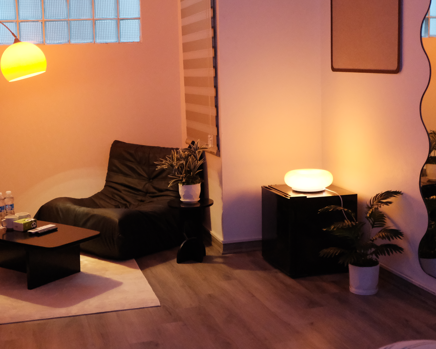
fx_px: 671
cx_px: 195
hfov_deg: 36.0
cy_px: 131
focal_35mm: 52
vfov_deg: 29.0
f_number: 2
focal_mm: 23
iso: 8000
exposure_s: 1/180
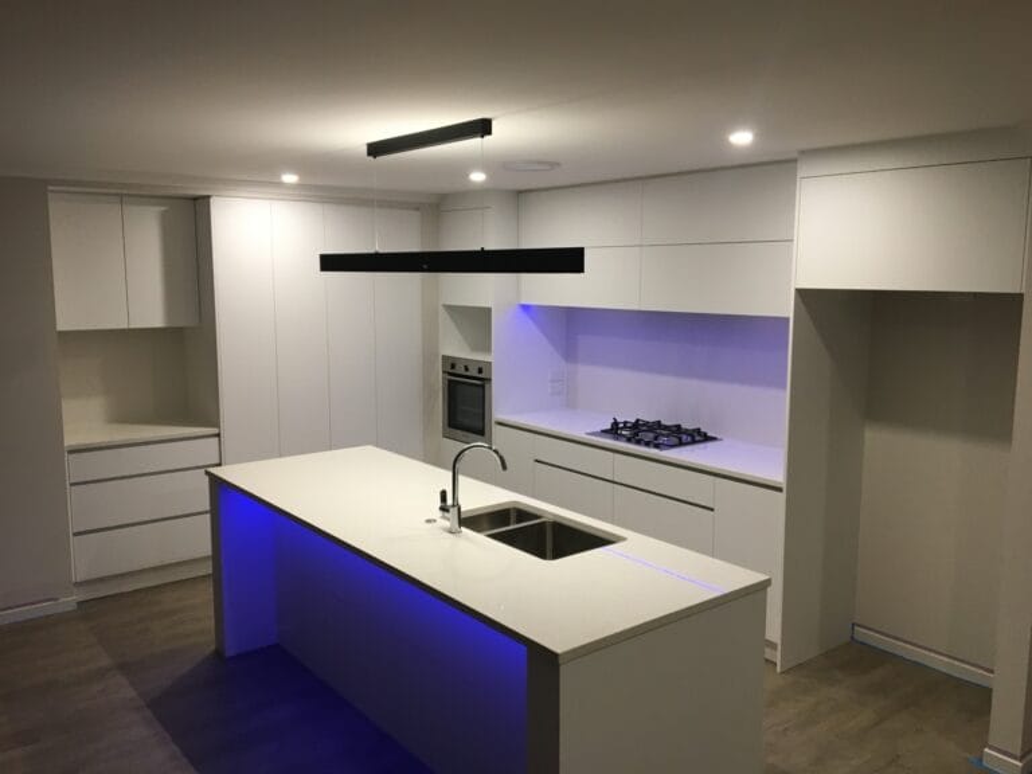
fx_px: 865
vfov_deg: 48.2
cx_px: 516
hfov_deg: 61.7
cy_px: 387
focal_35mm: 29
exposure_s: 1/33
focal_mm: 4.15
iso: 50
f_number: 2.2
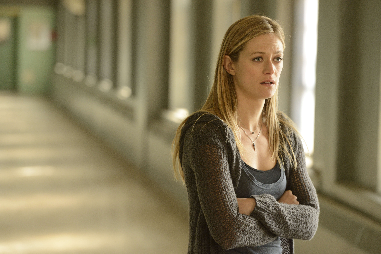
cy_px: 127
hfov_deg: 12.4
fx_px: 1747
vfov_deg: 8.3
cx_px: 190
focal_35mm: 165
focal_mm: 165
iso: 1600
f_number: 4.5
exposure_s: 1/250
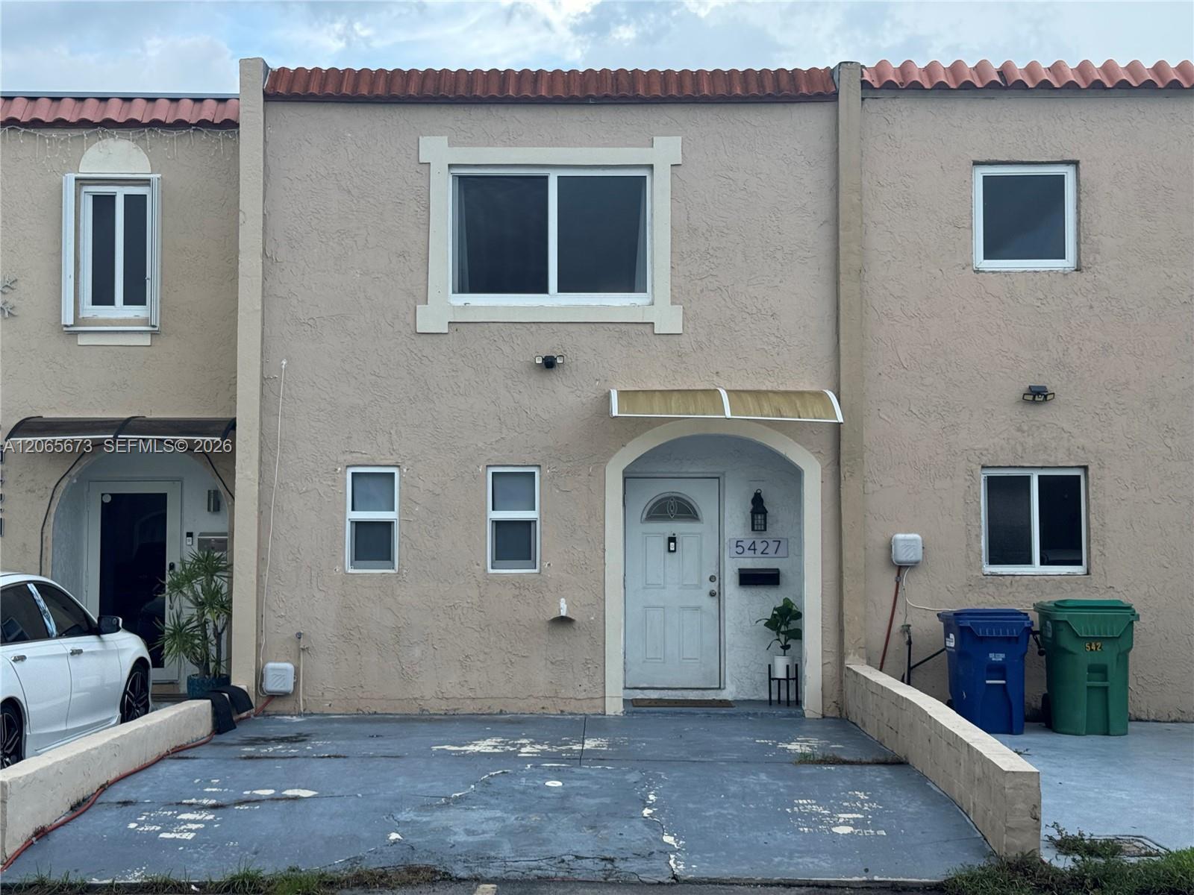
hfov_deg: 39.7
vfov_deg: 30.3
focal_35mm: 48
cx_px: 597
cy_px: 448
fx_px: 1656
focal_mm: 6.76
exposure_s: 1/926
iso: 64
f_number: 1.78
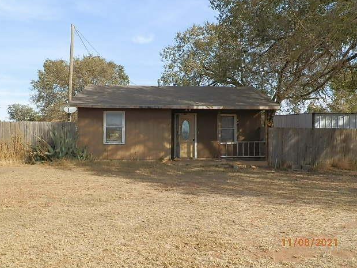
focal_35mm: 32
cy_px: 133
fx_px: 330
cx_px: 176
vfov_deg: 44.2
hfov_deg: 56.8
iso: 80
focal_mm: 5.55
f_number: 3.4
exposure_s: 1/640
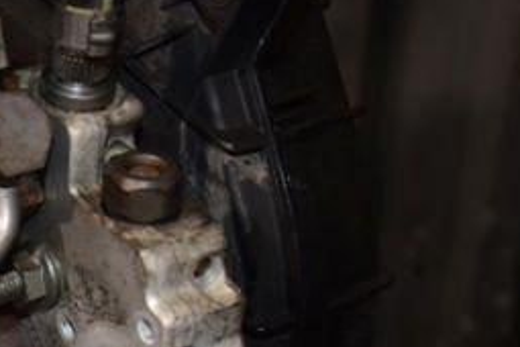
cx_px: -102
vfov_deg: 13.7
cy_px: 357
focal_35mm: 98
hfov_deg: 19.6
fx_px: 1415
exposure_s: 1/60
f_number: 5
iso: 800
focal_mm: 26
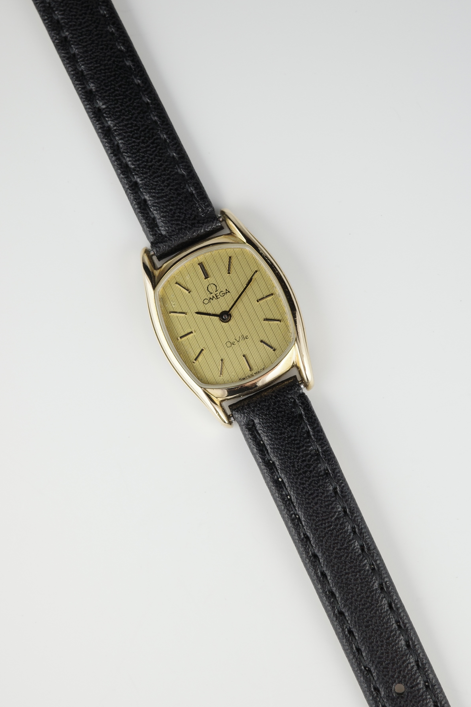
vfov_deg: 43.6
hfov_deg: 29.9
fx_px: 883
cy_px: 345
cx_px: 242
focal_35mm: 45
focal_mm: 26
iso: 200
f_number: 6.3
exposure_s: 1/60
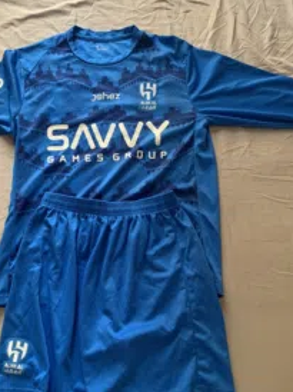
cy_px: 239
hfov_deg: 37.5
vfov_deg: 48.7
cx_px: 116
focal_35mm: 38
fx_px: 430
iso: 400
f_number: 1.8
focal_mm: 4.25
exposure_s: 1/46
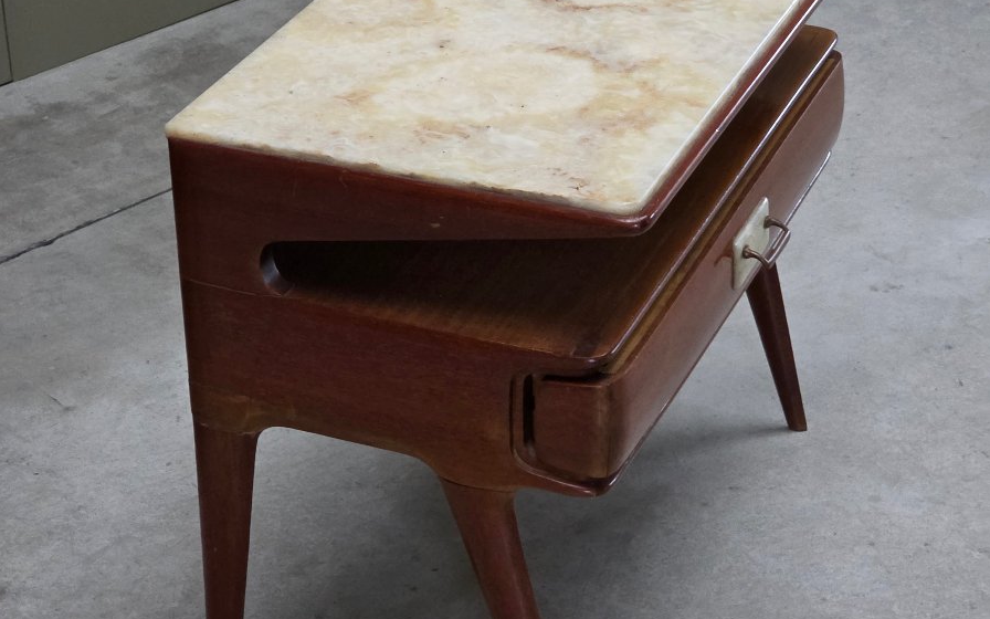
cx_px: 495
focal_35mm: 98
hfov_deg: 21.2
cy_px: 210
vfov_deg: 13.3
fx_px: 2644
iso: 800
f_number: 2.4
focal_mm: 7.9
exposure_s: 1/33.3
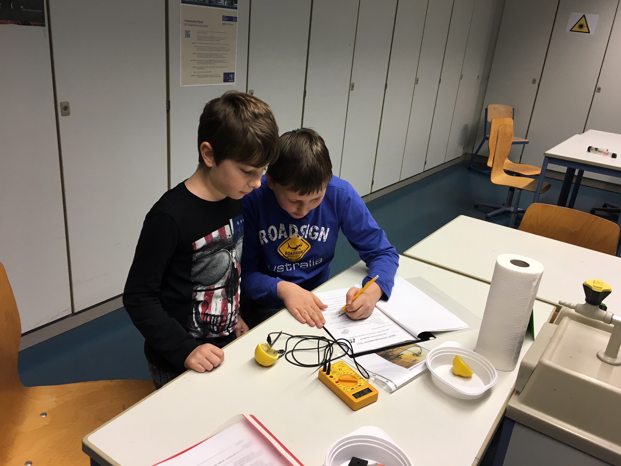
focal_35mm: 29
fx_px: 520
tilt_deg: -21.7
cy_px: 233
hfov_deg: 61.7
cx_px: 310
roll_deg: -5.7
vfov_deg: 48.2
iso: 32
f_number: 2.2
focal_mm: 4.15
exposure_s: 1/33
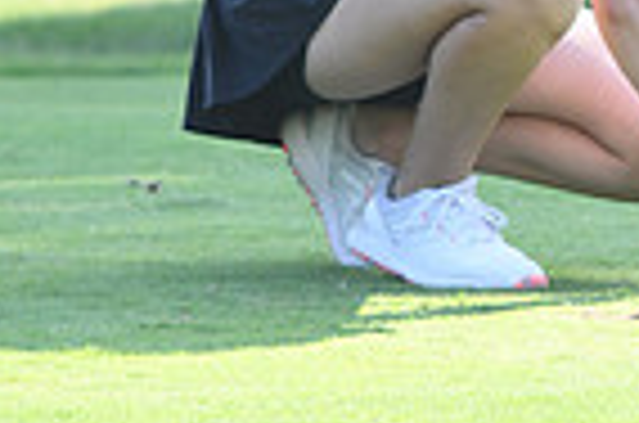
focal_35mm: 1573
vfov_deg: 0.9
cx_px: 657
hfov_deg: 1.3
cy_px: -360
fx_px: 27858
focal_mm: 330
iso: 800
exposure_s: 1/800
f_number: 6.3
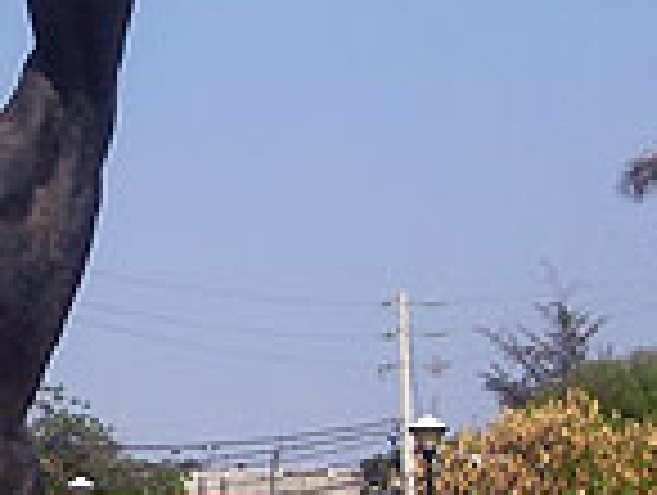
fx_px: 3099
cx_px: -81
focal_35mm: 163
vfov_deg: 9.1
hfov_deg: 11.9
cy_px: 342
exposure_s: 1/350
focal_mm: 8.6
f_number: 6.7
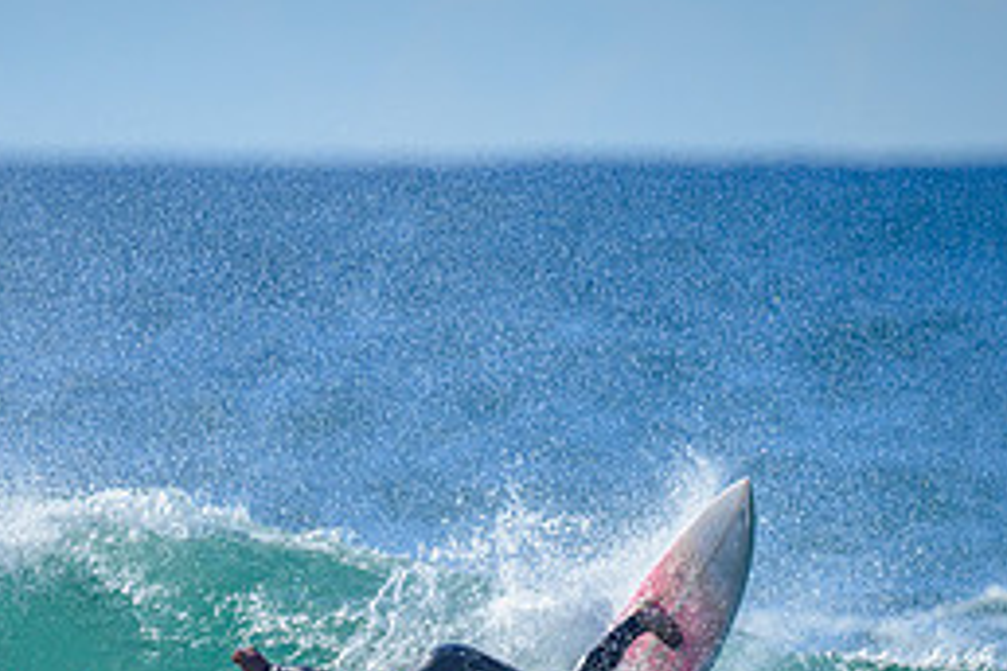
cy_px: 704
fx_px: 51157
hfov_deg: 1.1
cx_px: 418
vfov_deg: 0.8
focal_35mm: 1829
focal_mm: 800
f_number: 6.3
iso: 180
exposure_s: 1/2000
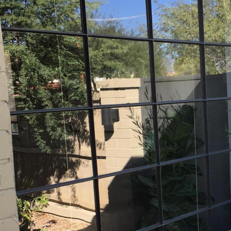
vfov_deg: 25.9
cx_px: 184
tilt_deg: -7.3
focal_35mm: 66
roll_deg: +2.9
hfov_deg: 25.7
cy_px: 166
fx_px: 498
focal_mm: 4.15
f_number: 2.2
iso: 32
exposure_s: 1/120
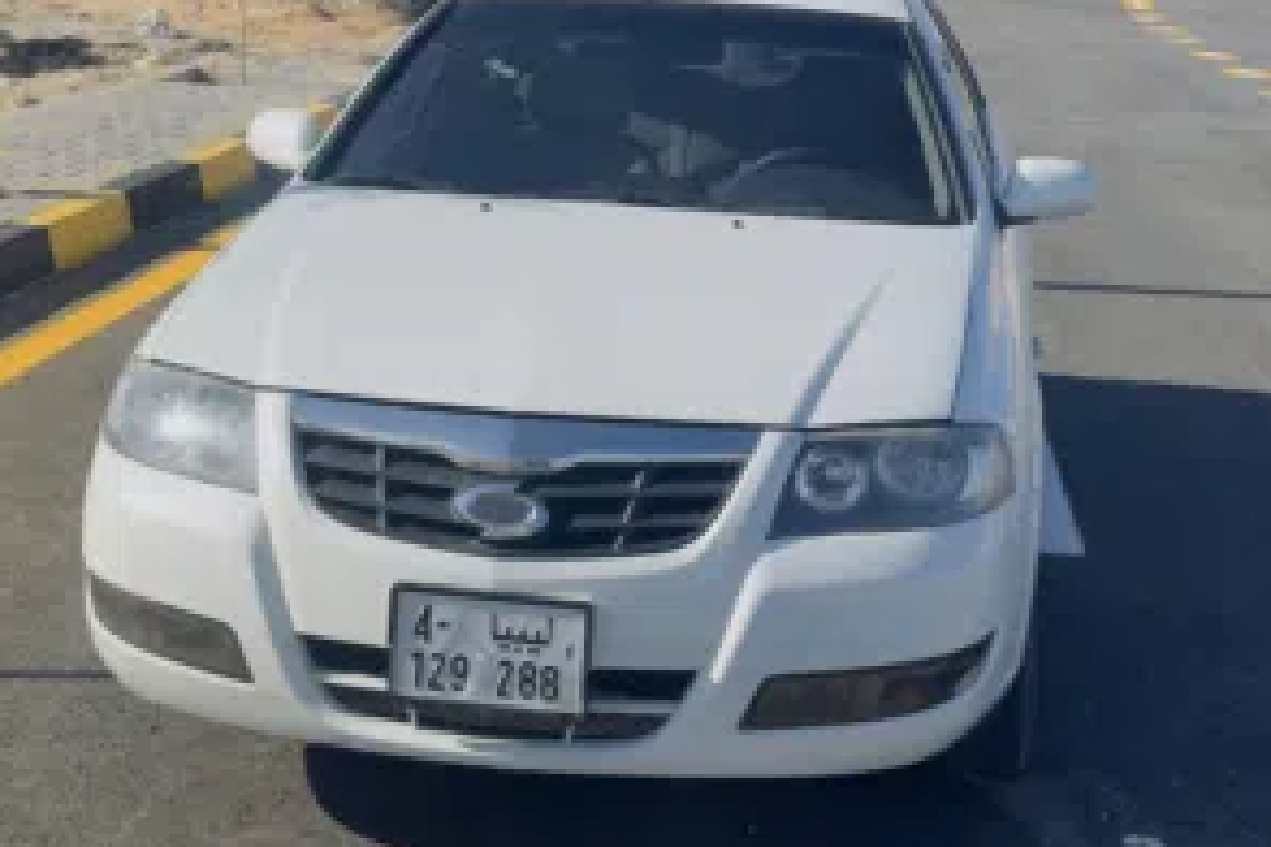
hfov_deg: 29.7
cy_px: -9
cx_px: 644
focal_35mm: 68
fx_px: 2401
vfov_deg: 19.4
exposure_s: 1/5848
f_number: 1.78
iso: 64
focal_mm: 6.76
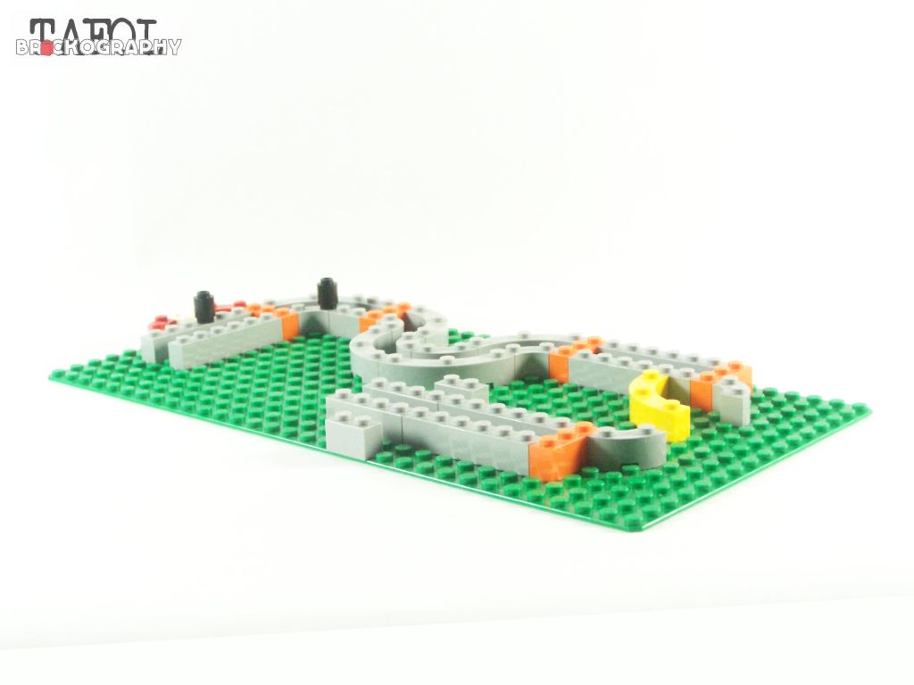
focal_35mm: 64
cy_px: 342
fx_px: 1690
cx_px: 457
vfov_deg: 22.9
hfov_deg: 30.3
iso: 400
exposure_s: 1/60
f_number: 4
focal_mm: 10.7
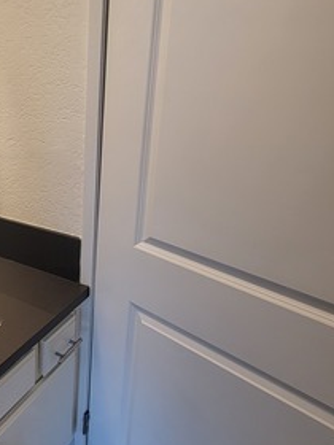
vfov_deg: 58.3
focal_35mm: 31
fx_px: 399
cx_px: -54
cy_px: 207
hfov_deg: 36.5
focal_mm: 2.2
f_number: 2.2
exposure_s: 1/60
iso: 64
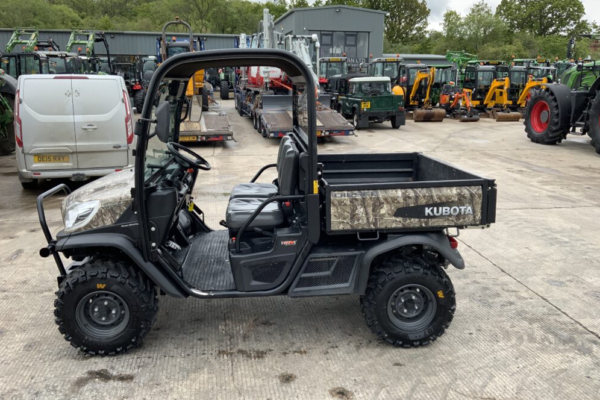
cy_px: 193
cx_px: 295
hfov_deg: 60.3
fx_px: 517
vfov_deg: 42.3
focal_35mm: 31
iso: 16
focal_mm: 3
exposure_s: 1/442
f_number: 1.8
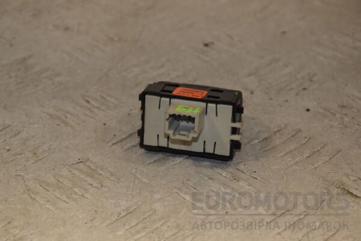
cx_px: 180
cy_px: 120
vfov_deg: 9.9
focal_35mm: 138
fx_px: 1384
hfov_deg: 14.9
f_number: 8
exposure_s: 1/200
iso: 800
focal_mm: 92
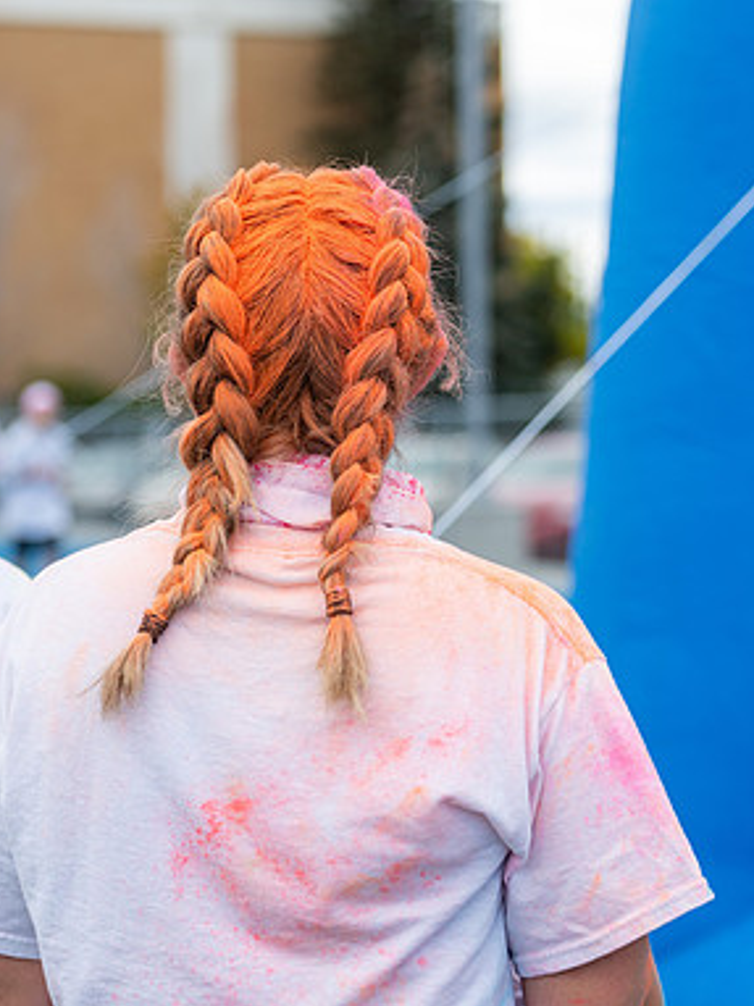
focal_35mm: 102
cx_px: 510
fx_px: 2964
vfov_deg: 19.3
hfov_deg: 14.5
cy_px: 506
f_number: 2.8
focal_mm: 70
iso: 125
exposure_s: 1/640
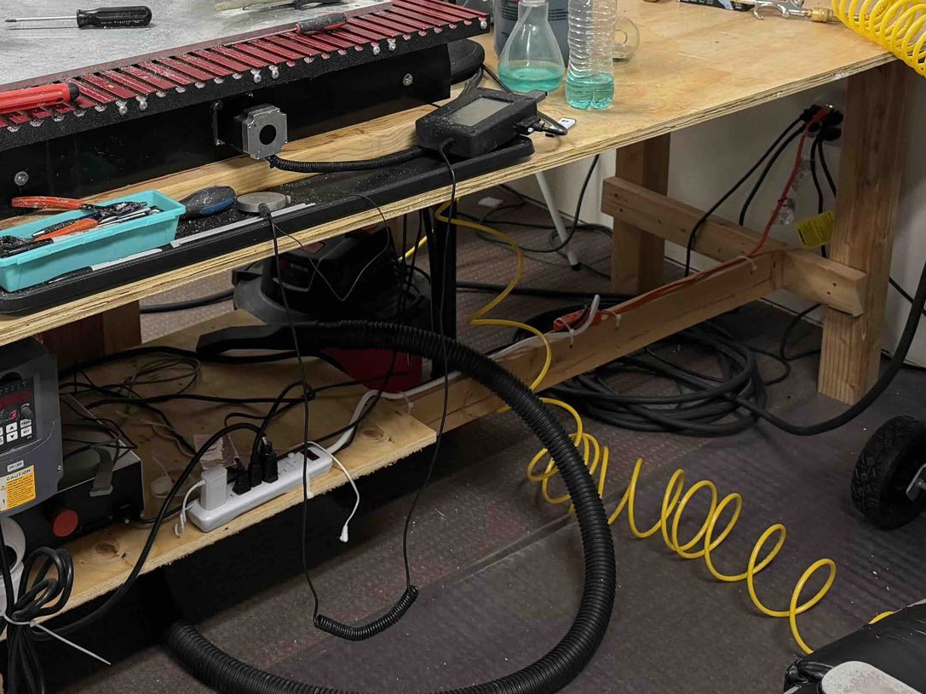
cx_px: 274
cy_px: 81
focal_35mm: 53
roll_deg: +1.0
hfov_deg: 35.6
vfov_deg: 26.7
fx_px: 1418
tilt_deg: -19.1
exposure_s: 1/60
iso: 160
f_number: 1.78
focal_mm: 6.76
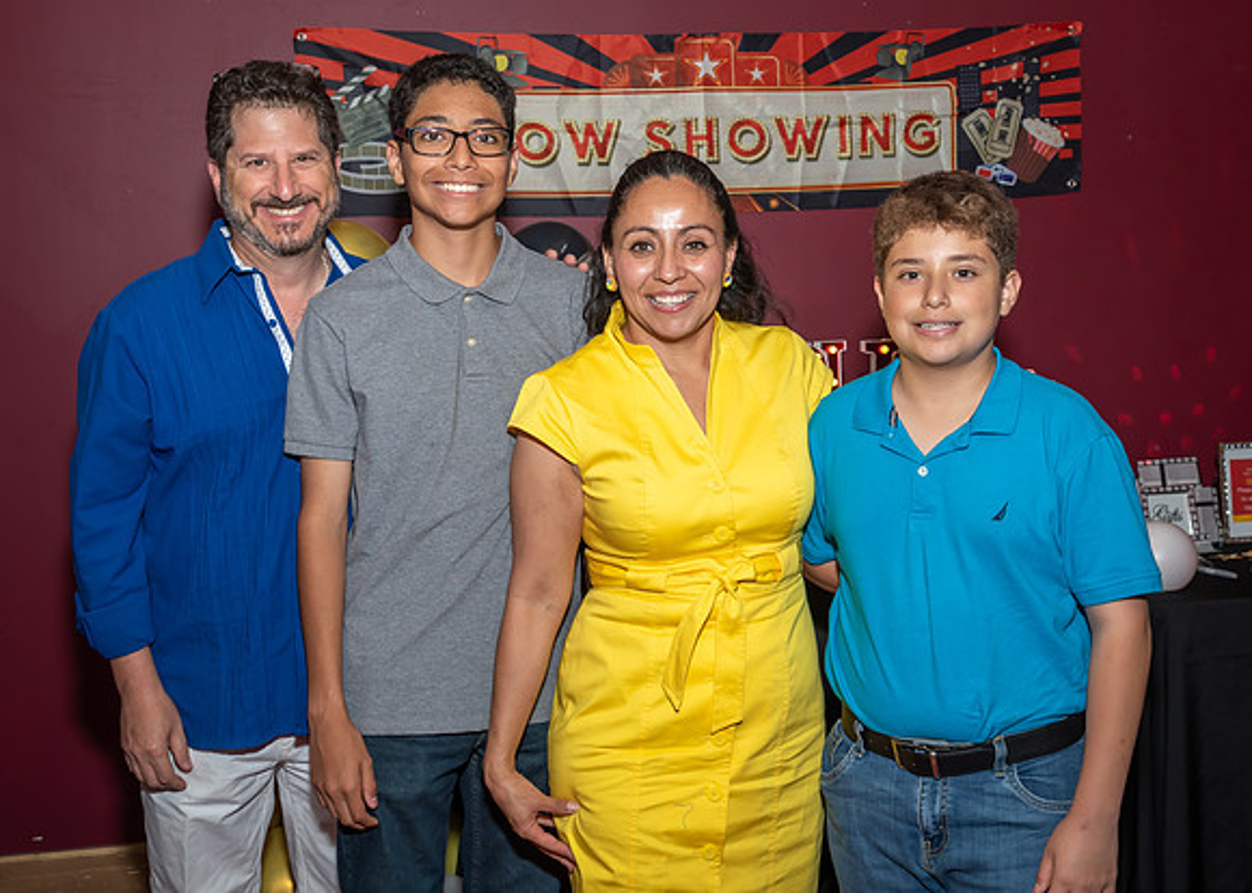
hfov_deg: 43.0
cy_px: 395
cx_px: 678
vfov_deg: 31.4
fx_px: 1589
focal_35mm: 45
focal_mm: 24
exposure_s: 1/250
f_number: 7.1
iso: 400
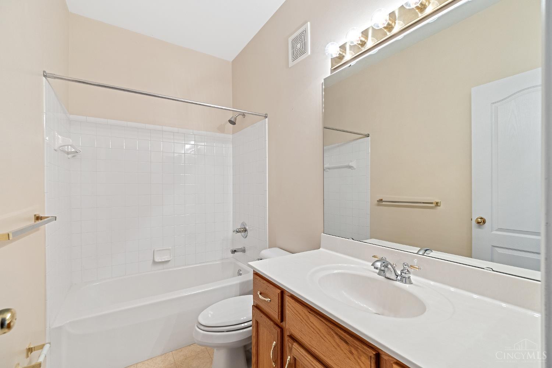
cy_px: 184
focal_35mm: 15
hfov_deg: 100.4
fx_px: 230
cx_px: 276
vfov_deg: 77.3
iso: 400
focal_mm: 10
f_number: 6.3
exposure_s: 1/3
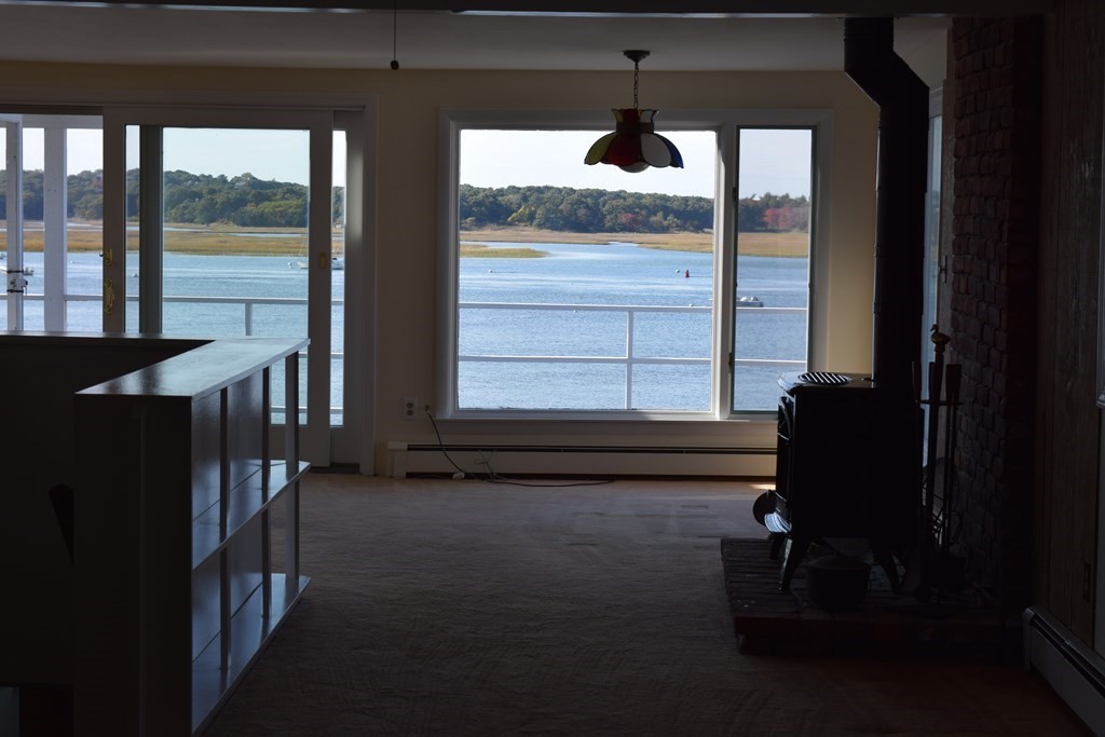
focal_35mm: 69
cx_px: 552
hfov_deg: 29.2
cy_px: 368
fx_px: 2118
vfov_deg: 19.7
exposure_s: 1/250
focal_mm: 46
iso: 220
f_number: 8
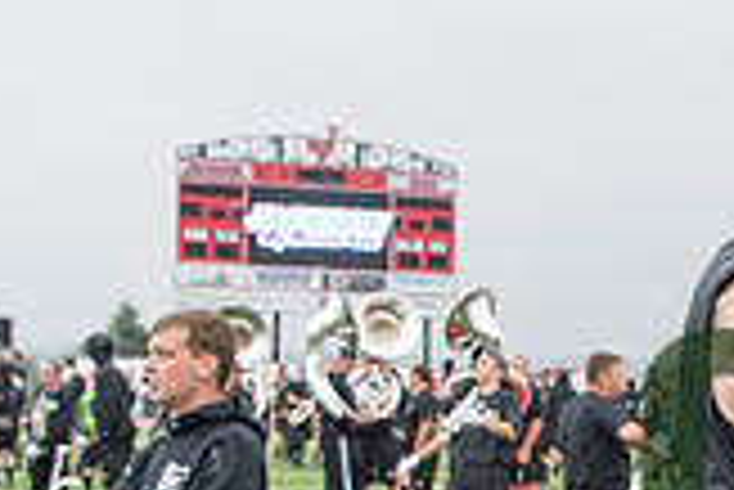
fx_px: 2184
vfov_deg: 12.6
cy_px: 542
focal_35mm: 107
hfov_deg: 17.7
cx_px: 982
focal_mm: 30
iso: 400
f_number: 4
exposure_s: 1/500
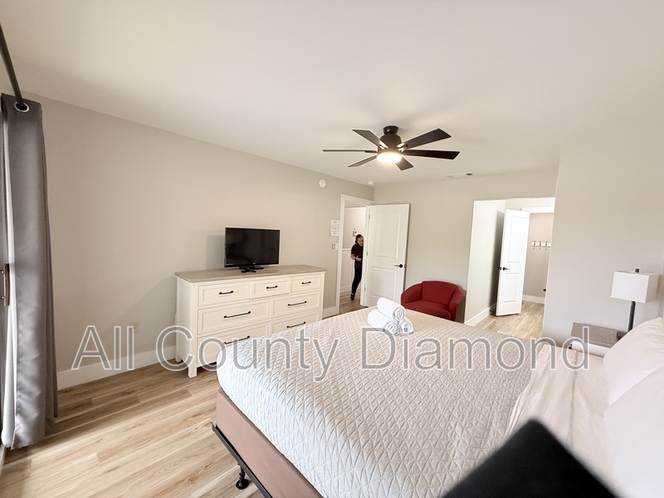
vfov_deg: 85.7
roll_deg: -2.8
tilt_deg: -2.9
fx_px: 269
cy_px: 249
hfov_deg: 102.1
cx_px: 332
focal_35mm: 14
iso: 320
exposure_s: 1/120
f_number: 2.2
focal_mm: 2.22
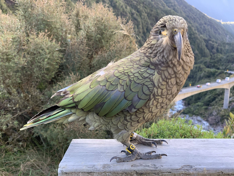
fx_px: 352
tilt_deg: -14.1
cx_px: 117
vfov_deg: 28.0
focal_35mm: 52
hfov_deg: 36.8
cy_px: 88
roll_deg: -1.0
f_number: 2.4
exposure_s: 1/122
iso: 64
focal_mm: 6
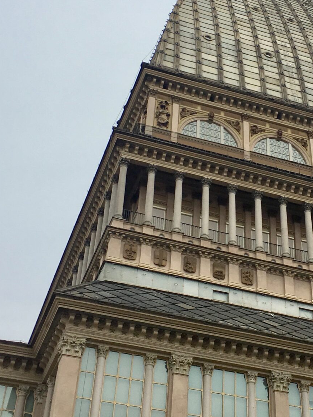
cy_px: 169
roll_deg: +1.3
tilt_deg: +43.2
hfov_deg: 22.6
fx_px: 772
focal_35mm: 64
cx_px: 249
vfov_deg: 30.2
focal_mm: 4.15
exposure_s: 1/2481
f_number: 2.2
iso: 25
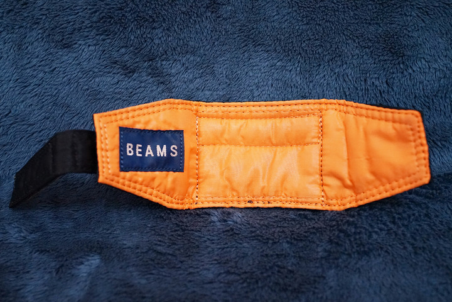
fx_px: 439
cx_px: 226
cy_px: 151
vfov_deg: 37.9
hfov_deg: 54.4
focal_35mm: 35
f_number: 5.6
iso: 6400
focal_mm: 35
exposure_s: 1/60
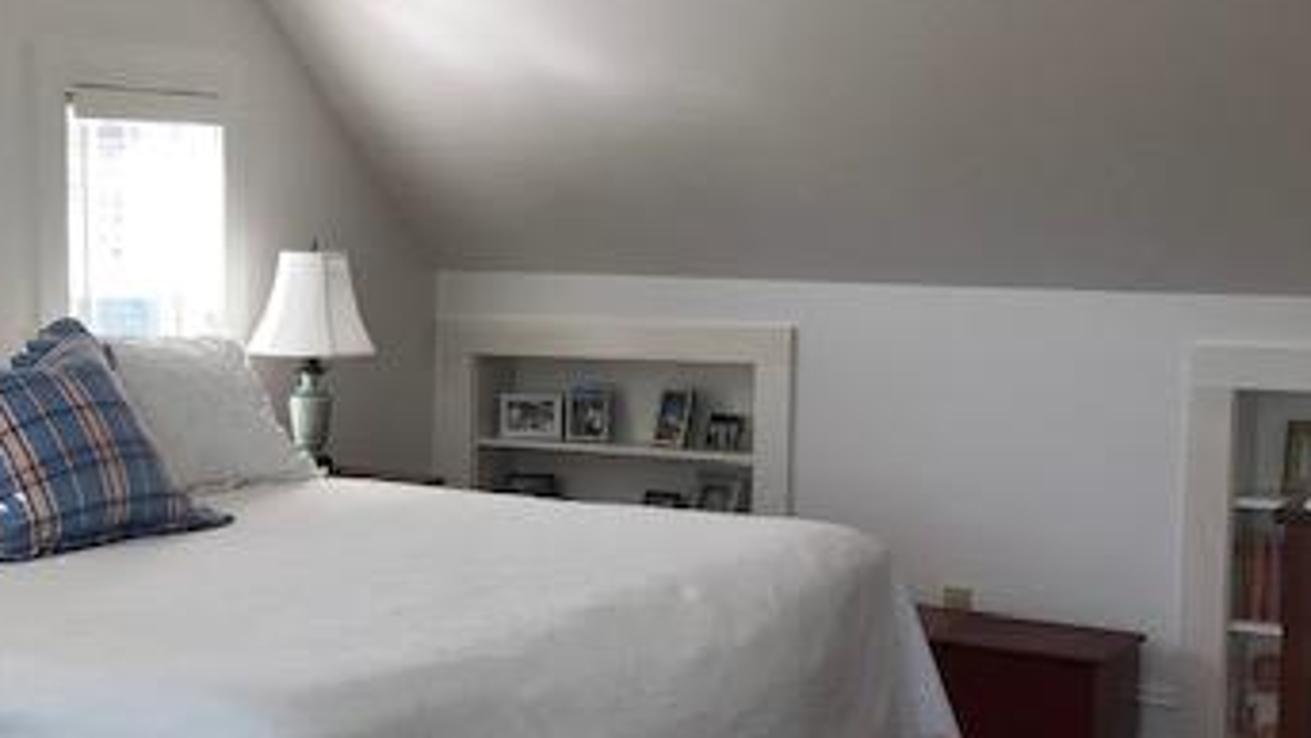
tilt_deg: -4.9
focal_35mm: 57
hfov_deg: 35.7
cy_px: 463
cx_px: 310
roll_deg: +1.0
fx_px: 1982
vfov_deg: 21.0
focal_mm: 3.99
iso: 20
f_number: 1.8
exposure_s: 1/206
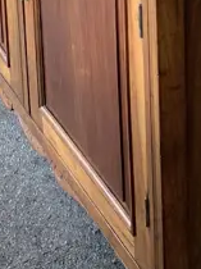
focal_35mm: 127
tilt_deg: -14.5
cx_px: 247
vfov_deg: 13.6
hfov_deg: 11.4
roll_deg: -0.3
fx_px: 985
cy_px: -240
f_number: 1.8
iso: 100
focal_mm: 4.25
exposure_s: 1/100
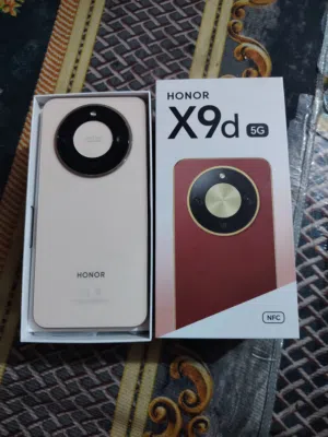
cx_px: 164
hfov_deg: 56.8
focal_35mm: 24
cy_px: 218
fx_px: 303
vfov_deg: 71.6
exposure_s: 1/25
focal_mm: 5.25
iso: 1772
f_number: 1.75
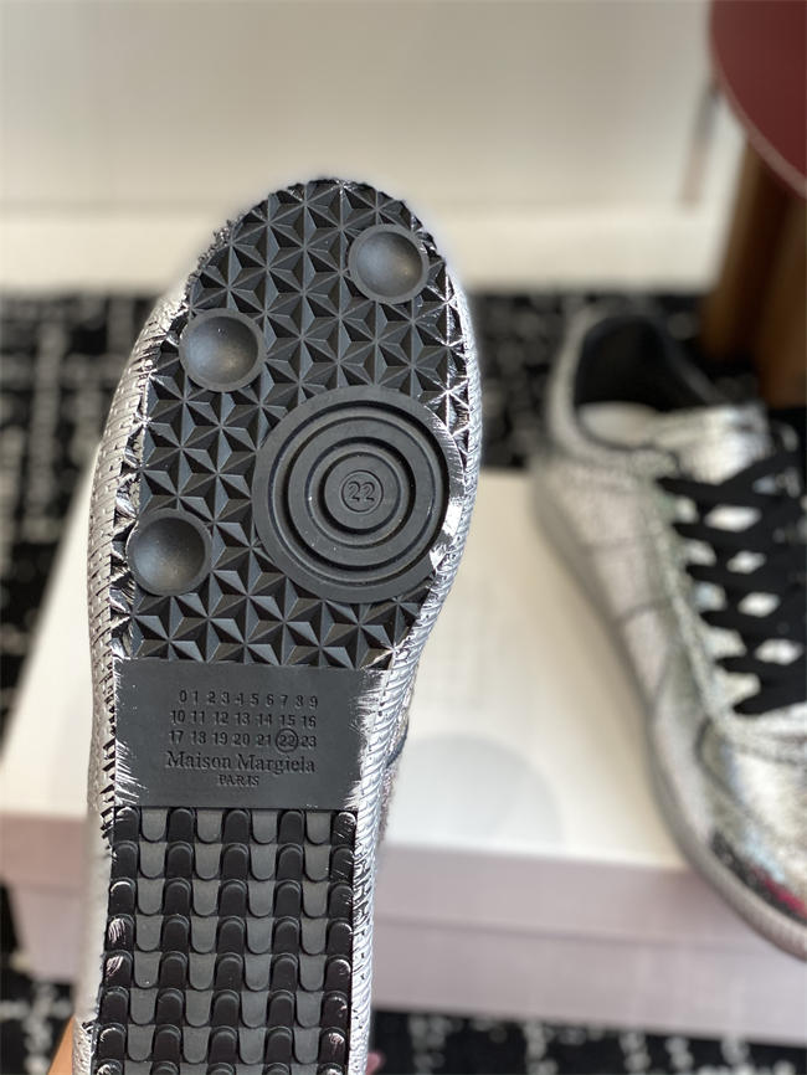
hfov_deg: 28.0
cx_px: 404
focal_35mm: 52
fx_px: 1616
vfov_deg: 36.8
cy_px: 538
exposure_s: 1/122
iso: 64
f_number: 2
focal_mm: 6
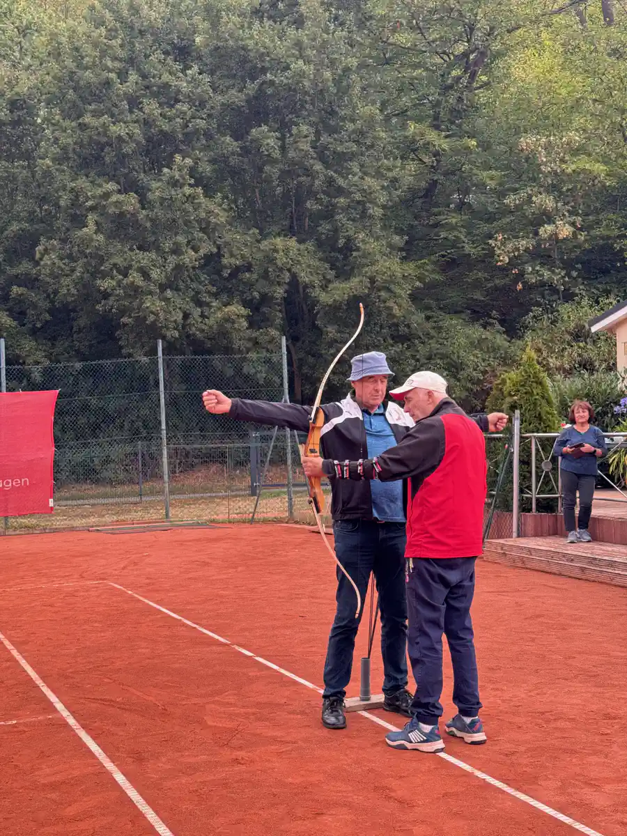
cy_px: 418
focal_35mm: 48
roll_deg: +0.2
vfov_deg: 39.7
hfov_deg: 30.3
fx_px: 1159
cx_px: 314
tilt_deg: +0.8
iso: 50
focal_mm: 6.76
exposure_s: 1/218
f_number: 1.78
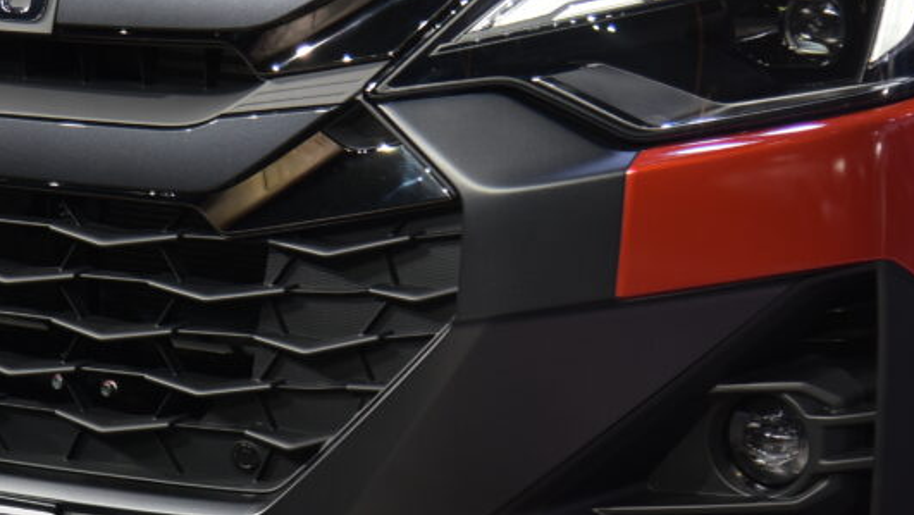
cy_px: 238
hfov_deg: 11.5
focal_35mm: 186
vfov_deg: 6.5
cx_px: 234
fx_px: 4509
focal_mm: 92
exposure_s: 1/125
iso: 400
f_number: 4
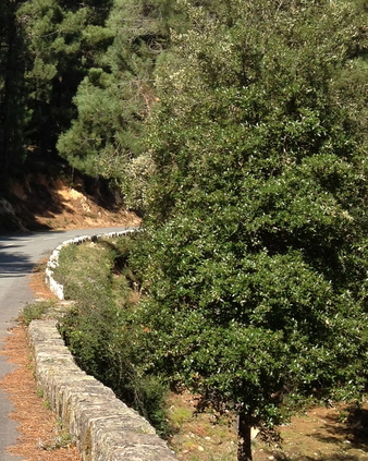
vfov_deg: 19.7
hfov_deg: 15.3
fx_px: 1322
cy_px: 138
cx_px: -81
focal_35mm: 97
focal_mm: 4.28
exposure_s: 1/836
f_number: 2.4
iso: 64
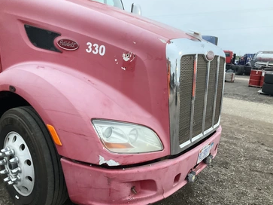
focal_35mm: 32
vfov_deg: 44.1
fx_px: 252
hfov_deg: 56.8
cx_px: 138
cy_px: 111
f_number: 1.8
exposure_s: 1/51
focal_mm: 3
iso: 320
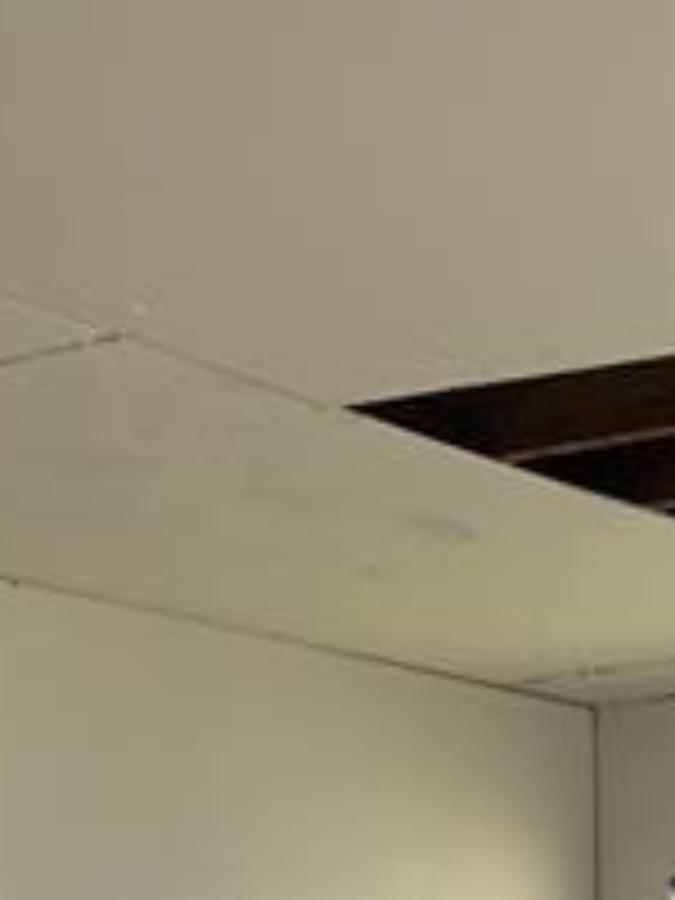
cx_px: 666
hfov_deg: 14.6
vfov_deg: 16.5
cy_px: 1616
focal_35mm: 100
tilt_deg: -9.3
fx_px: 2600
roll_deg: +0.0
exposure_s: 1/41
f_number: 1.8
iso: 400
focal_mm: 4.25
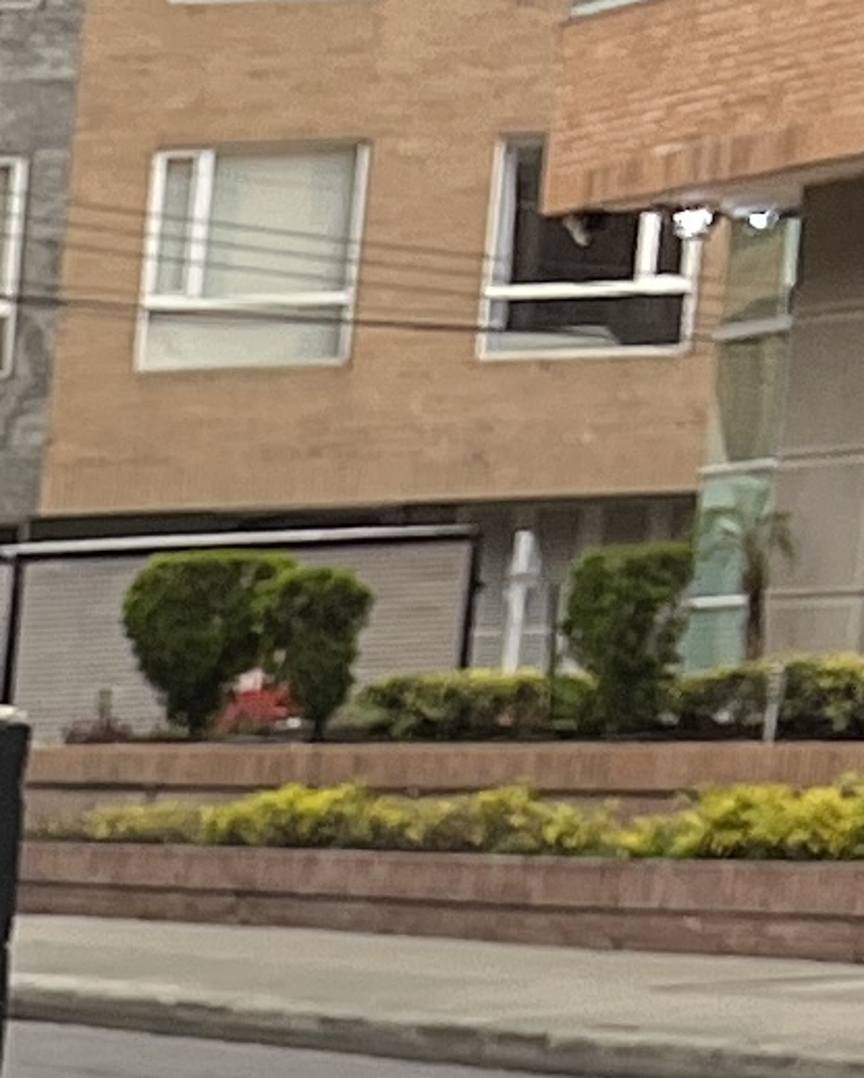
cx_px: -2324
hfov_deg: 6.6
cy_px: 2910
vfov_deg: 8.6
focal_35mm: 197
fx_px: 6289
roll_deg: +2.5
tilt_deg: -19.0
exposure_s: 1/642
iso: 50
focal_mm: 5.1
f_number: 1.6
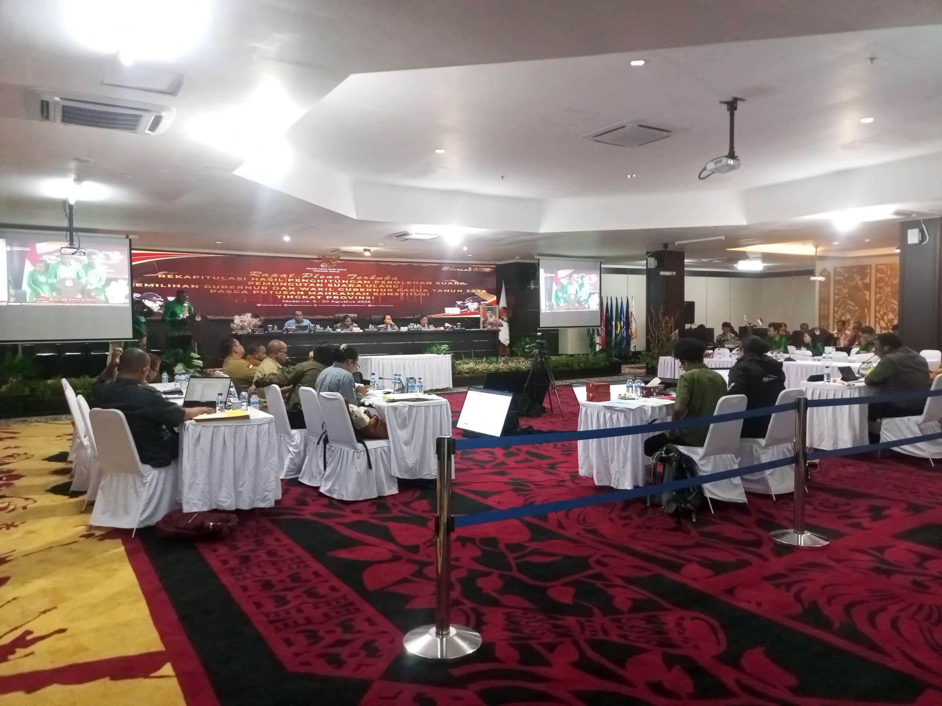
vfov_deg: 54.9
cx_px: 471
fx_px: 680
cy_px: 353
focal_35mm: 25
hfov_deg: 69.4
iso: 1647
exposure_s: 1/50
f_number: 1.79
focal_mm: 4.69
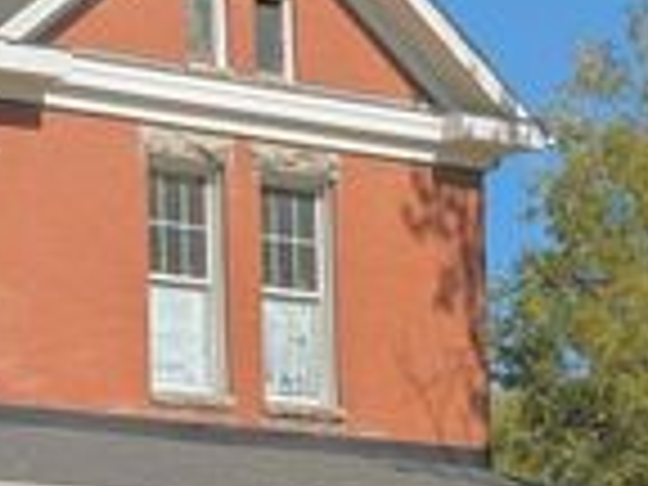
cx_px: -207
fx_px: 3182
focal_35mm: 170
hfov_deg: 11.3
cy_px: 495
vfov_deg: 8.7
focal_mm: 6.9
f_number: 1.68
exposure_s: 1/1748
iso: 19
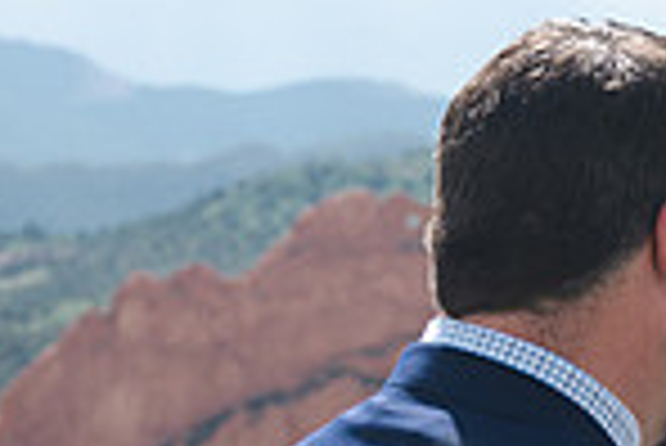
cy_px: 599
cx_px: 1184
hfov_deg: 7.3
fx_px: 5074
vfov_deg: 5.0
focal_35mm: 274
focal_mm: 70
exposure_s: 1/200
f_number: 7.1
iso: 125
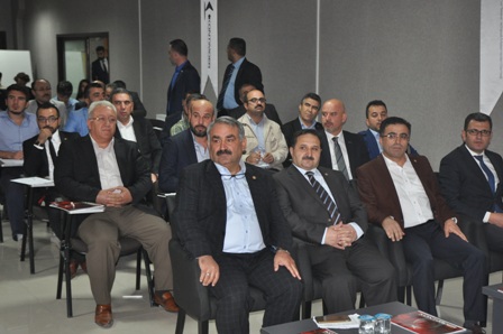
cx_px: 252
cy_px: 167
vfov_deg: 22.6
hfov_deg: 33.4
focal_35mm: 60
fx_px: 838
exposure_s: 1/60
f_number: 4.2
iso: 800
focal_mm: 40
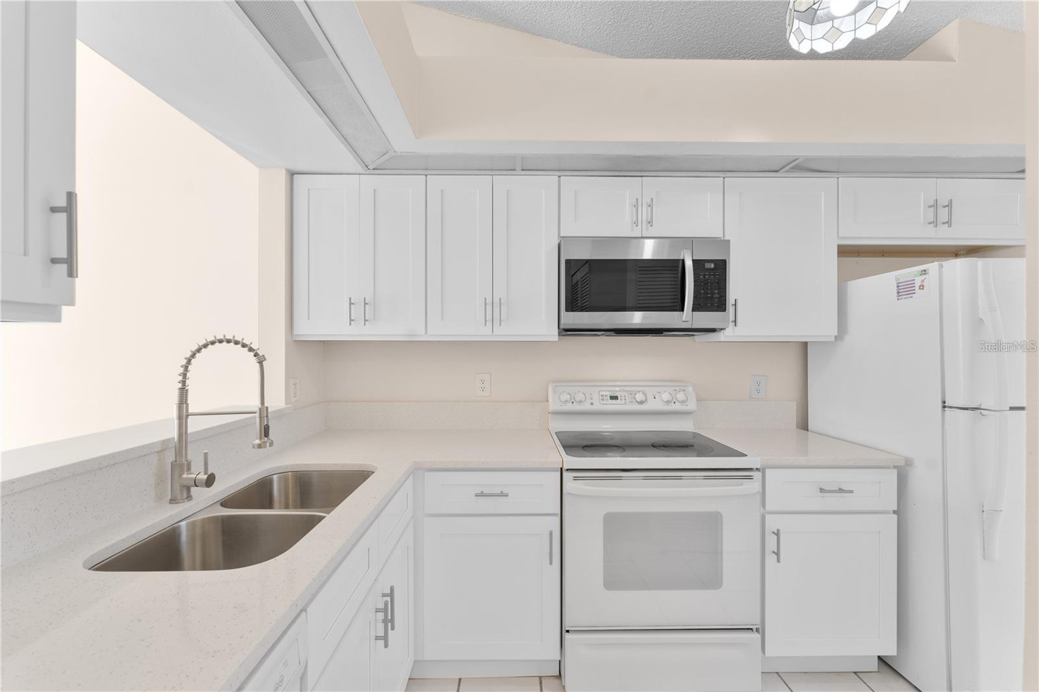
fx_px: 404
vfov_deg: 81.2
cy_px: 346
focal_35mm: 14
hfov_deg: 104.3
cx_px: 520
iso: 400
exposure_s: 1/6
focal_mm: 14
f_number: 7.1
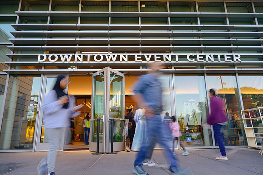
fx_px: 183
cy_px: 88
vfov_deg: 51.3
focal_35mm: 25
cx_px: 132
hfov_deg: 71.5
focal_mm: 25
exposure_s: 1/6
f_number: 6.3
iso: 32
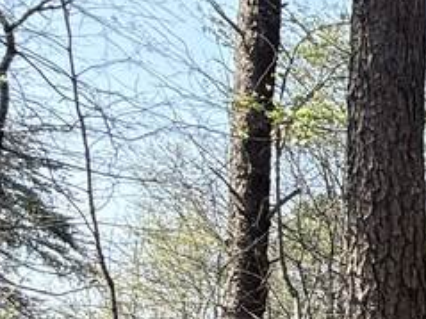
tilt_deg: +0.9
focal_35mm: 75
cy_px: 472
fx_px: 923
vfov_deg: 17.7
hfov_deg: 16.4
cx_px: 939
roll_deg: -3.4
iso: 50
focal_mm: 2.22
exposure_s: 1/590
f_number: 2.2
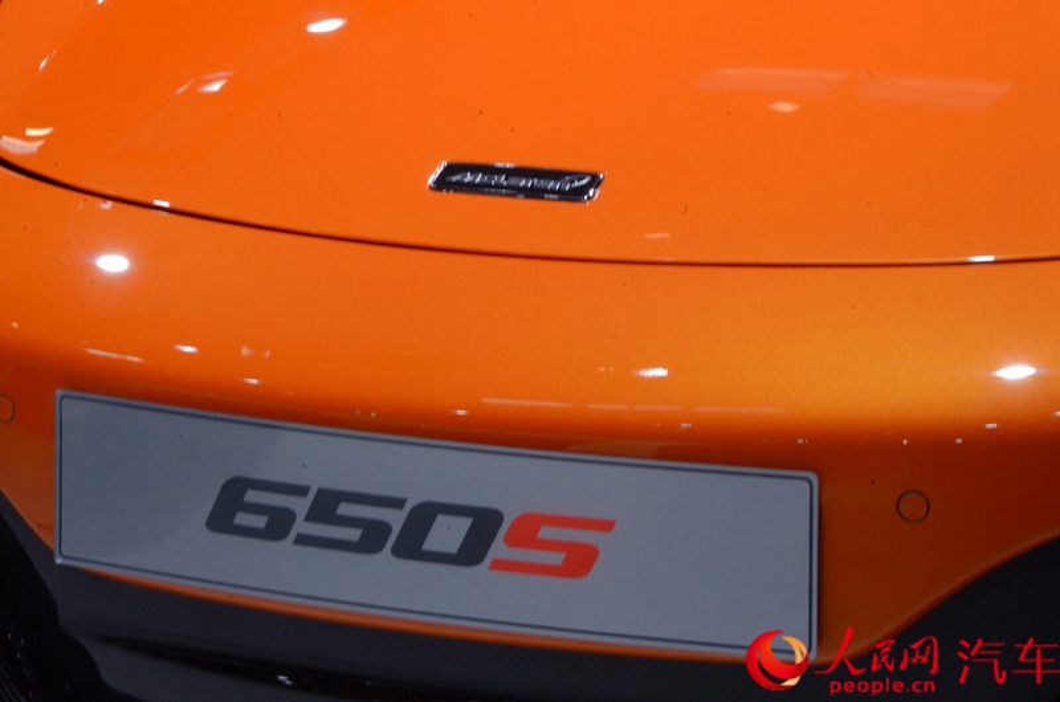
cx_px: 530
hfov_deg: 15.2
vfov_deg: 10.1
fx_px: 3967
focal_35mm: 135
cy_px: 351
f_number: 29
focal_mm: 90
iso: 1250
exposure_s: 1/40
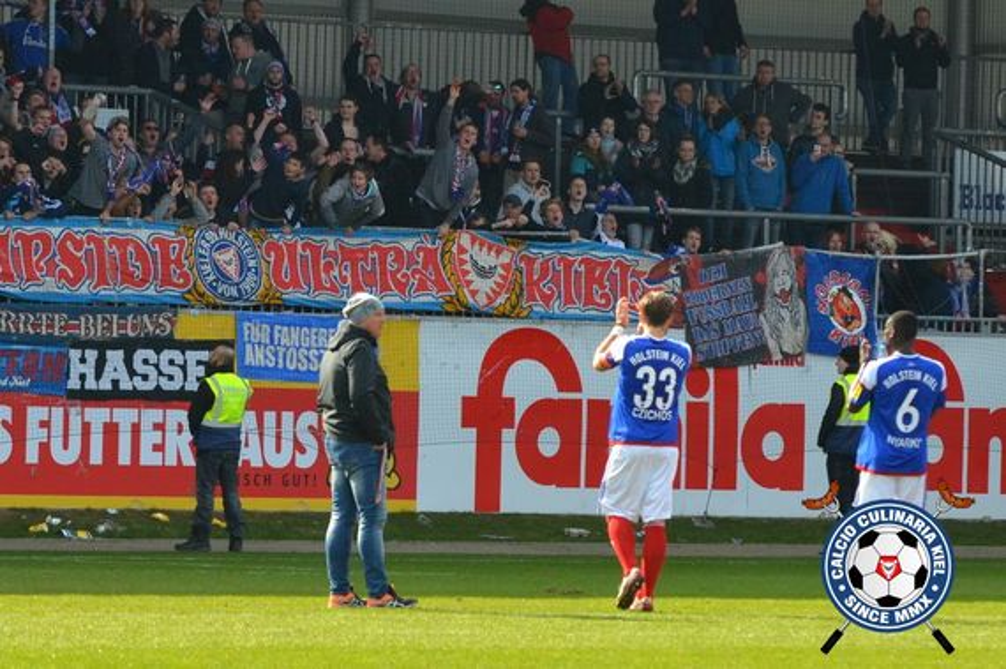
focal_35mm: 168
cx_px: 503
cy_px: 334
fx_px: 4691
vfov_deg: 8.2
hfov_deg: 12.2
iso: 400
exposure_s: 1/1250
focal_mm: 112
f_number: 5
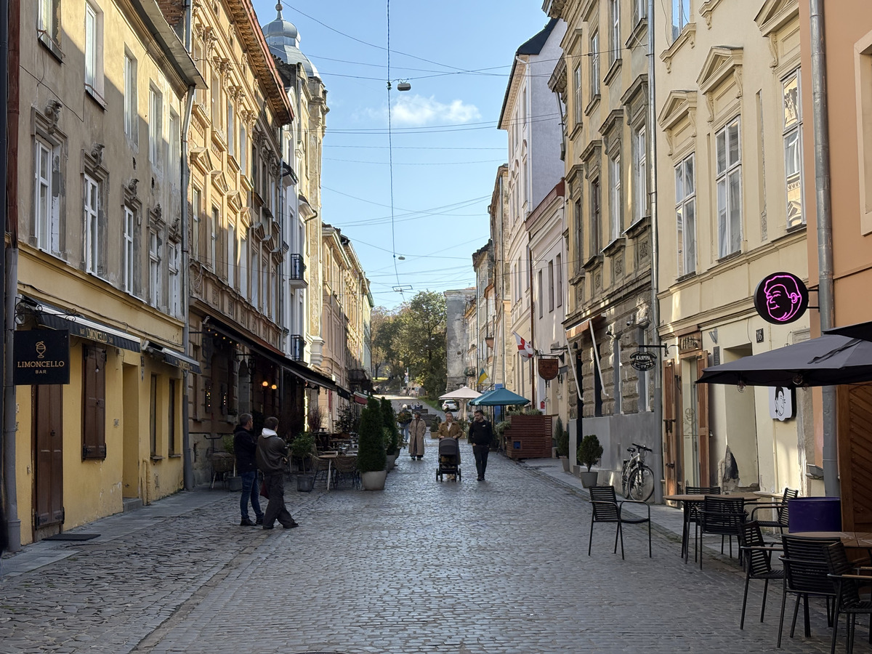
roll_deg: +0.1
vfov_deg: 28.0
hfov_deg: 36.8
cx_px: 436
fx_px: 1310
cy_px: 327
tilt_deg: +5.0
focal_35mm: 52
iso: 50
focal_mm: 5.96
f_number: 1.6
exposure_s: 1/1339
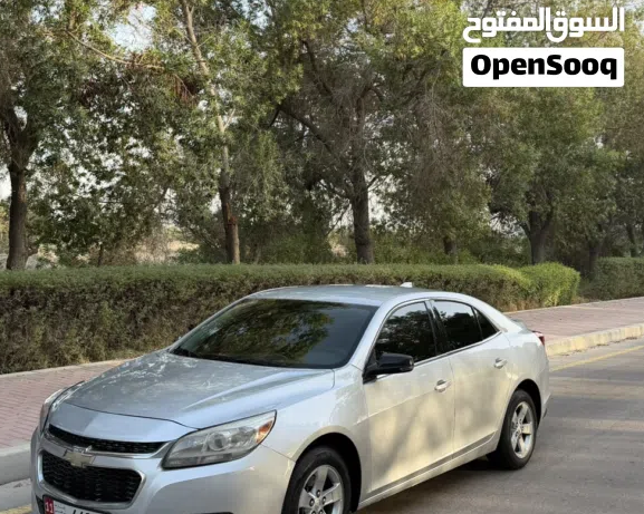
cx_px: 295
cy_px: 248
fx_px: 495
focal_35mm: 26
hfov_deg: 65.9
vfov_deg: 54.9
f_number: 1.78
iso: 100
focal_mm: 6.76
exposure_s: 1/858
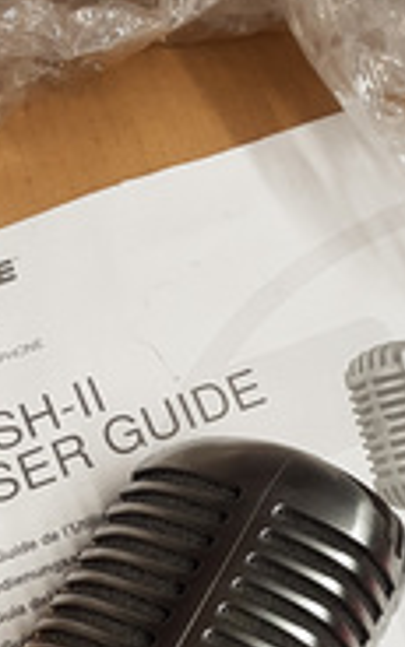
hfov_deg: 17.4
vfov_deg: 27.1
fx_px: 1325
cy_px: 489
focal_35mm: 75
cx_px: 185
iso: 64
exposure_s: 1/100
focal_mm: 4.2
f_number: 1.7
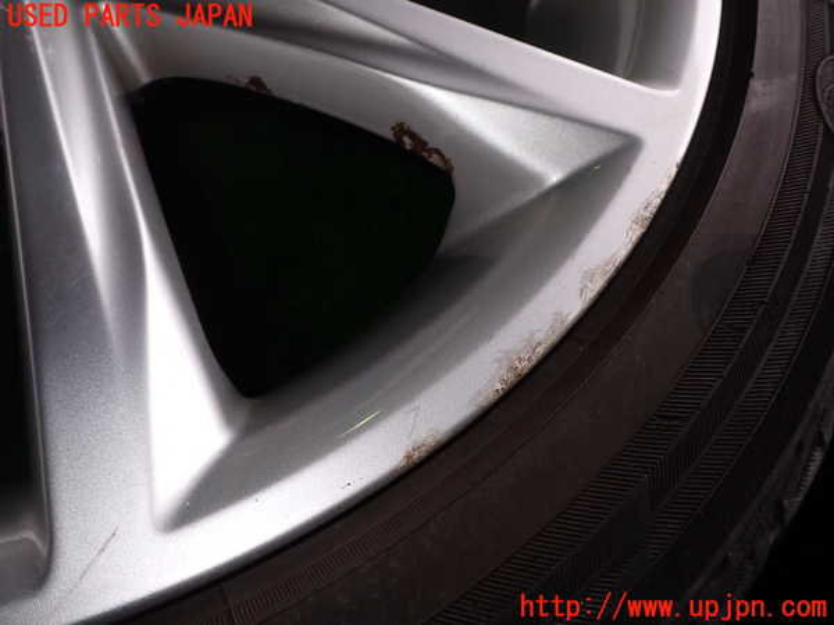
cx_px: 417
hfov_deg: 56.8
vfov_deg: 44.2
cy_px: 312
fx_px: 771
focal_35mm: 32
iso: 200
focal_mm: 5.79
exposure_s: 1/30
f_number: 9
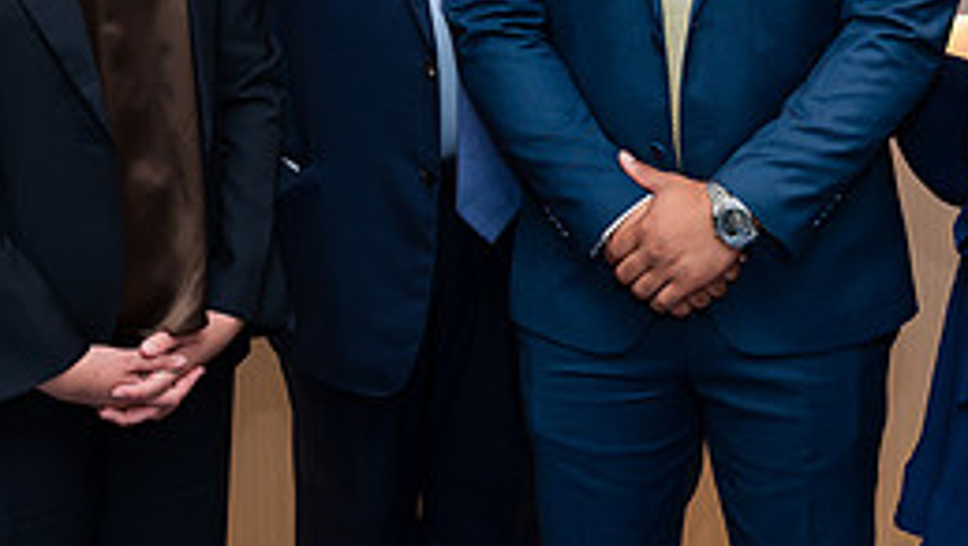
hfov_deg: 25.8
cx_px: 568
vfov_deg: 14.5
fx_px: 2106
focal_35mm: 82
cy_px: -16
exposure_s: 1/160
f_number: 4.5
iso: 640
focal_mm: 34
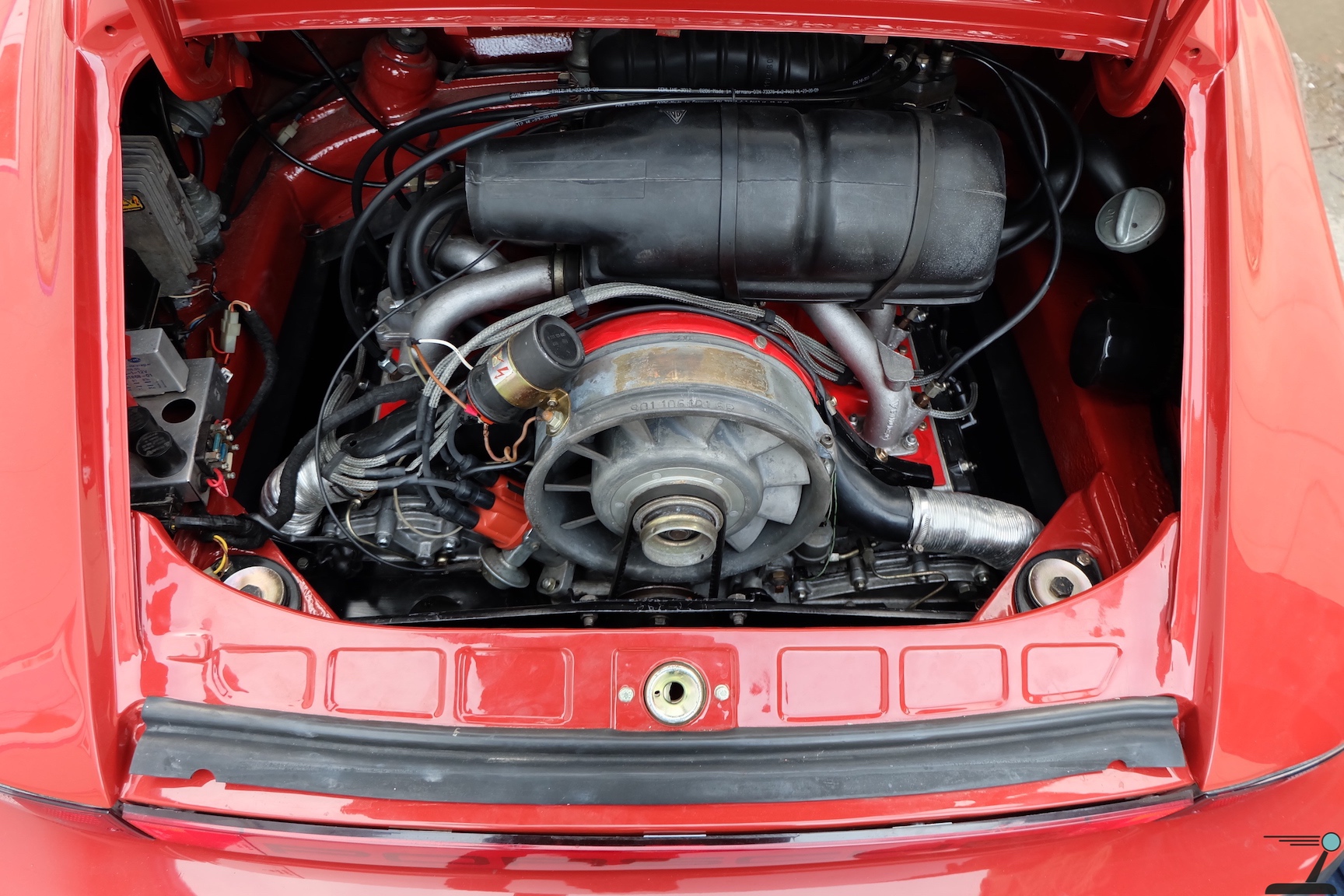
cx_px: 672
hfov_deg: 73.7
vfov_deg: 53.1
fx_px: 896
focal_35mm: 24
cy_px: 448
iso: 400
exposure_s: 1/60
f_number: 3.5
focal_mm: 16
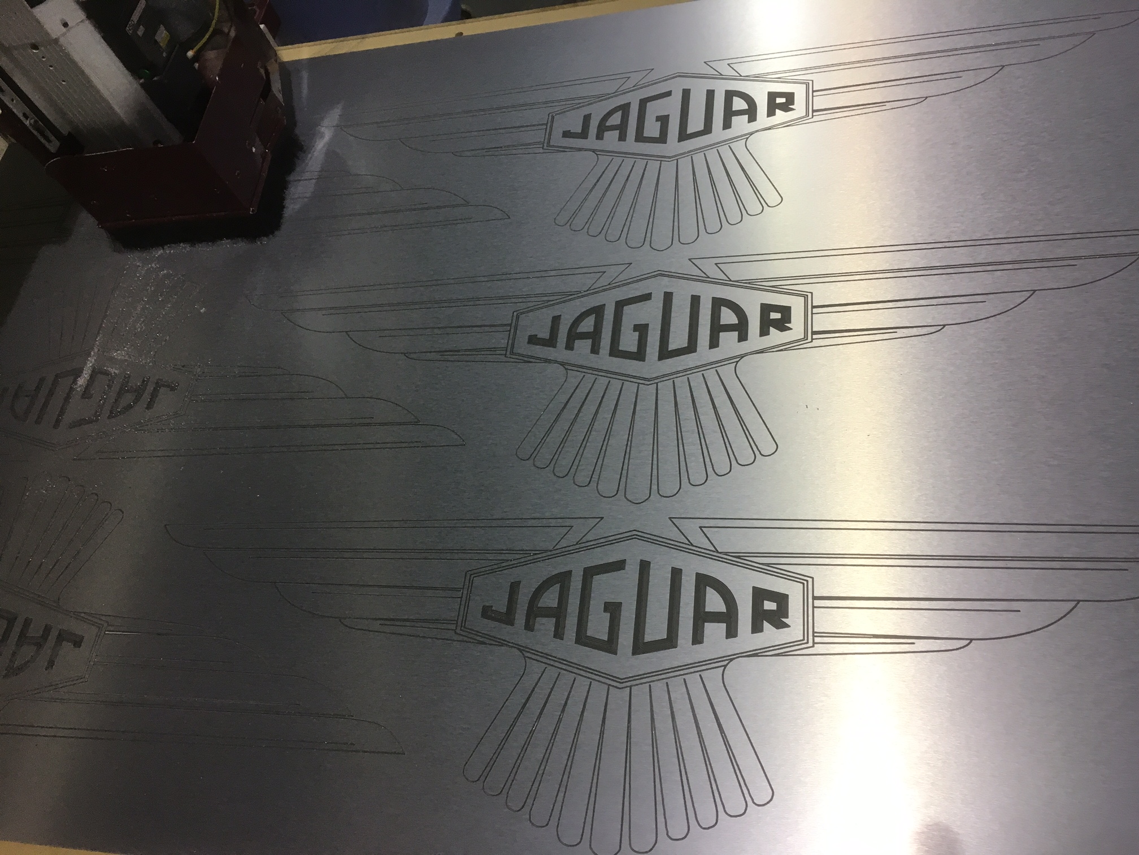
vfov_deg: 48.2
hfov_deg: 61.7
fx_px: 954
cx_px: 570
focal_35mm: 29
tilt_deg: -56.3
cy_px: 428
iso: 40
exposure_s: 1/33
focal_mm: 4.15
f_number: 2.2
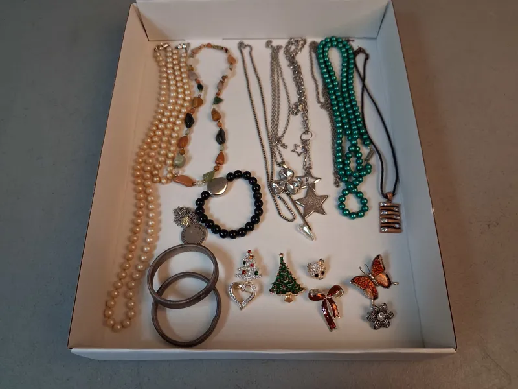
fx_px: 404
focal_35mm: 27
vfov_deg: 51.4
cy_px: 194
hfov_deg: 65.3
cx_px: 259
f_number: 1.8
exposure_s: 1/100
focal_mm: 4
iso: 320
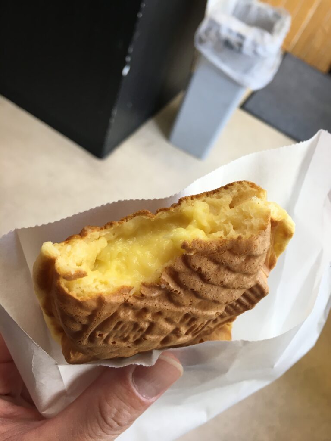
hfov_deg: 48.2
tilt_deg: -47.6
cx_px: 166
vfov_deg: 61.7
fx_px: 370
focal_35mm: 29
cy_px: 220
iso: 40
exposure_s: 1/33
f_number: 2.2
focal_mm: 4.15
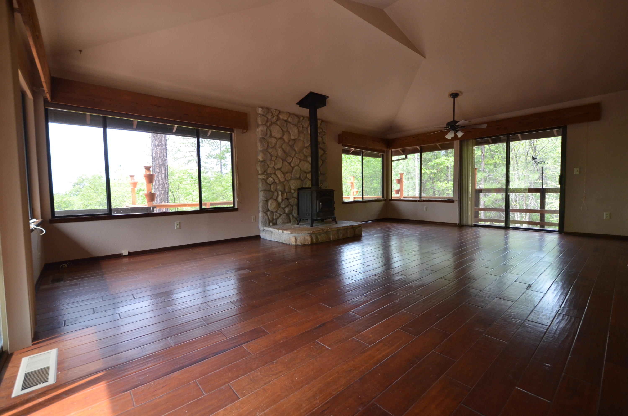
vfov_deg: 77.1
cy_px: 208
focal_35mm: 15
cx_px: 314
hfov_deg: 100.5
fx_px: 261
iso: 1250
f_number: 3.5
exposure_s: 1/500
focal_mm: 10
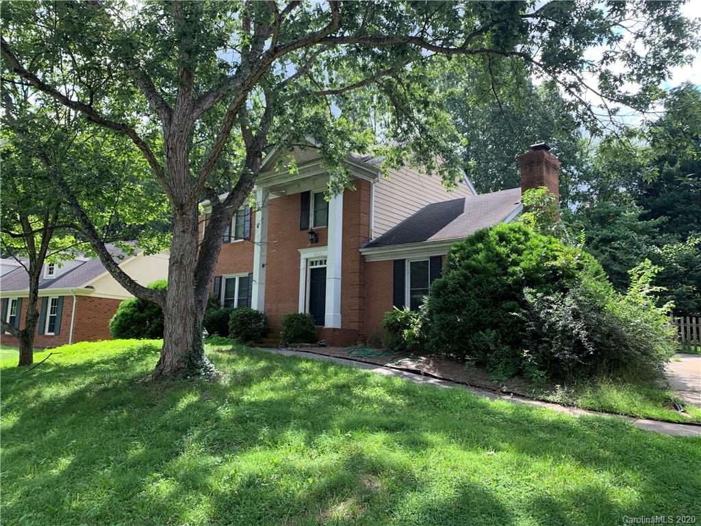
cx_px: 350
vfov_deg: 53.1
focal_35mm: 26
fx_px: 527
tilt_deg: +9.3
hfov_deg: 67.3
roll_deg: -2.5
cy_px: 263
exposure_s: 1/337
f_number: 1.8
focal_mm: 4.25
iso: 25
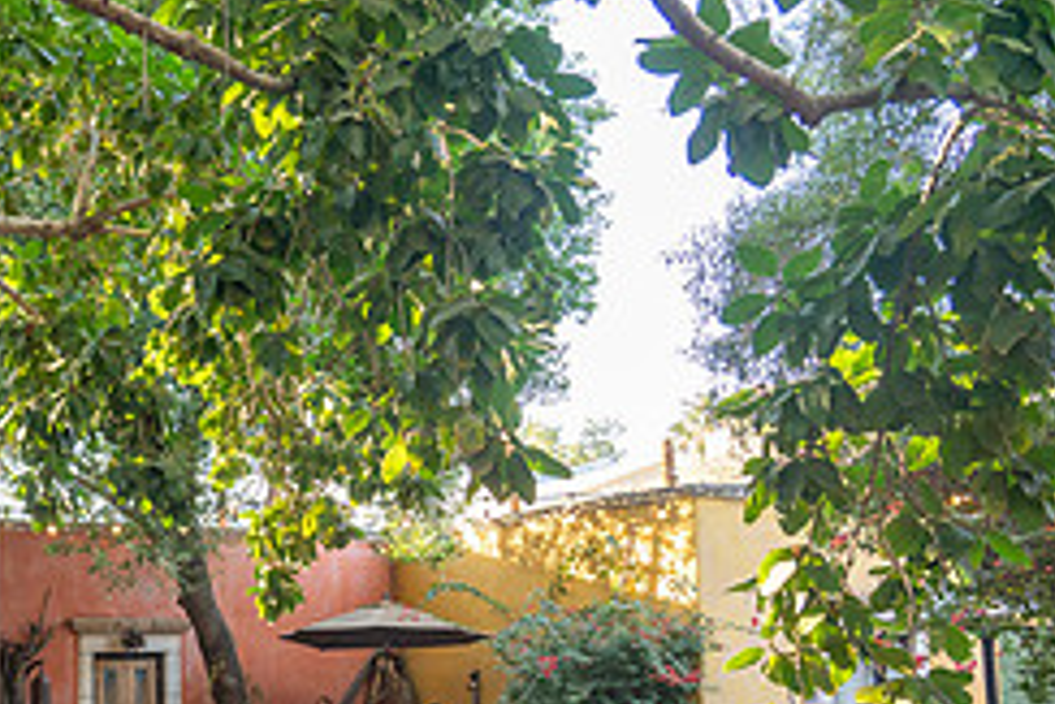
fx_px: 1671
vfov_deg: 23.6
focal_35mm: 57
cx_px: 156
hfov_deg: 33.6
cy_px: 516
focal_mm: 24
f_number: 4
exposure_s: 1/100
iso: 500
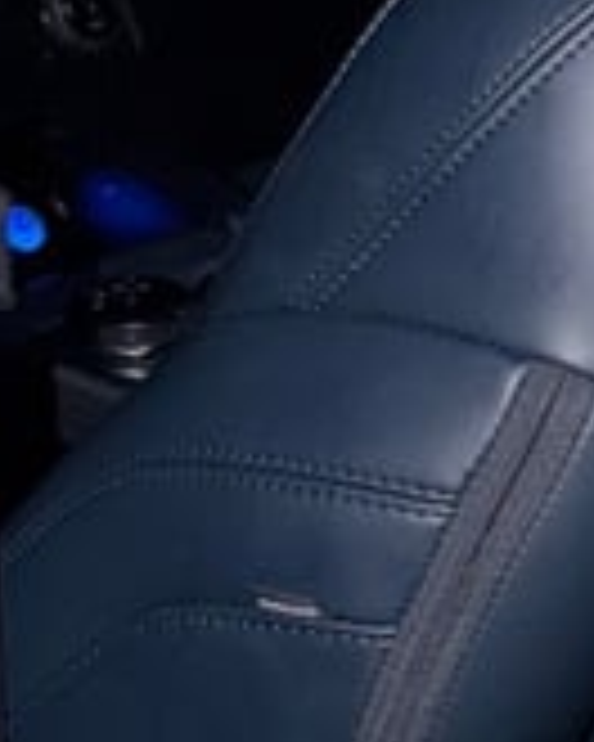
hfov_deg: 9.3
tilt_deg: -29.7
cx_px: 1503
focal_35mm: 145
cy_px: 776
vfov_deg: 13.1
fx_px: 3186
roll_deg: -4.8
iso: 50
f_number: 1.78
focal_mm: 6.76
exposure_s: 1/4
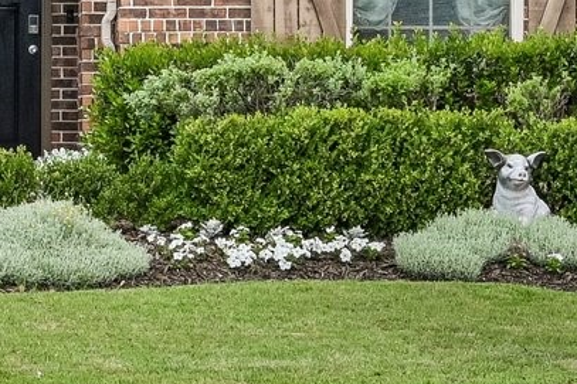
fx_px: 2259
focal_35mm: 141
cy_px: -169
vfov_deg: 9.5
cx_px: -183
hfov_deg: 14.0
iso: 400
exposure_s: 1/800
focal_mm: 28
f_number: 8
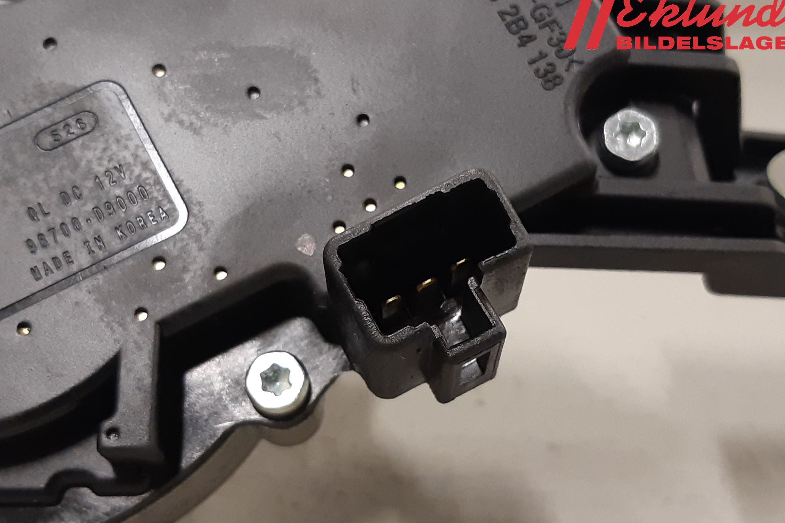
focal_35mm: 28
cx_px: 400
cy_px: 287
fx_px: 611
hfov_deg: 65.5
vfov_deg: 46.3
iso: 160
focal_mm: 3.93
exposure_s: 1/50
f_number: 1.7
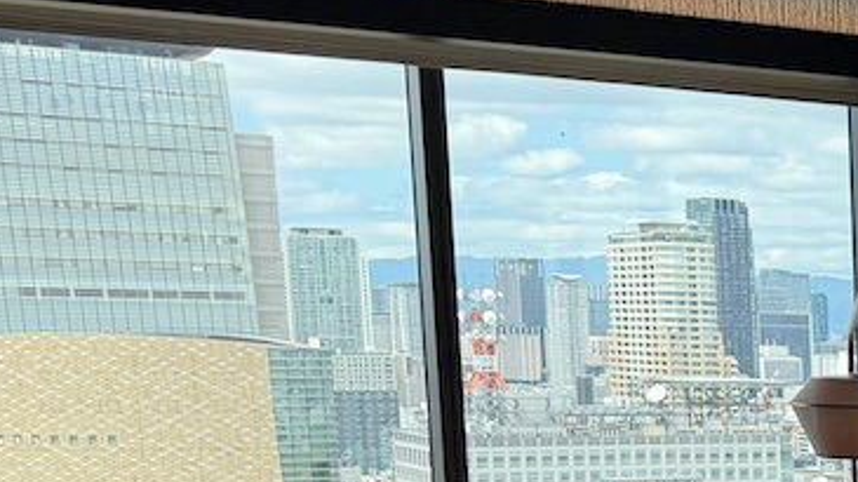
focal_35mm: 86
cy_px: 701
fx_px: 1956
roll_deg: -0.3
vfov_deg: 13.3
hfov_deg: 20.7
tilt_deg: -10.7
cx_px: 1319
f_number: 1.78
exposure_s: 1/2000
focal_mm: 6.76
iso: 100
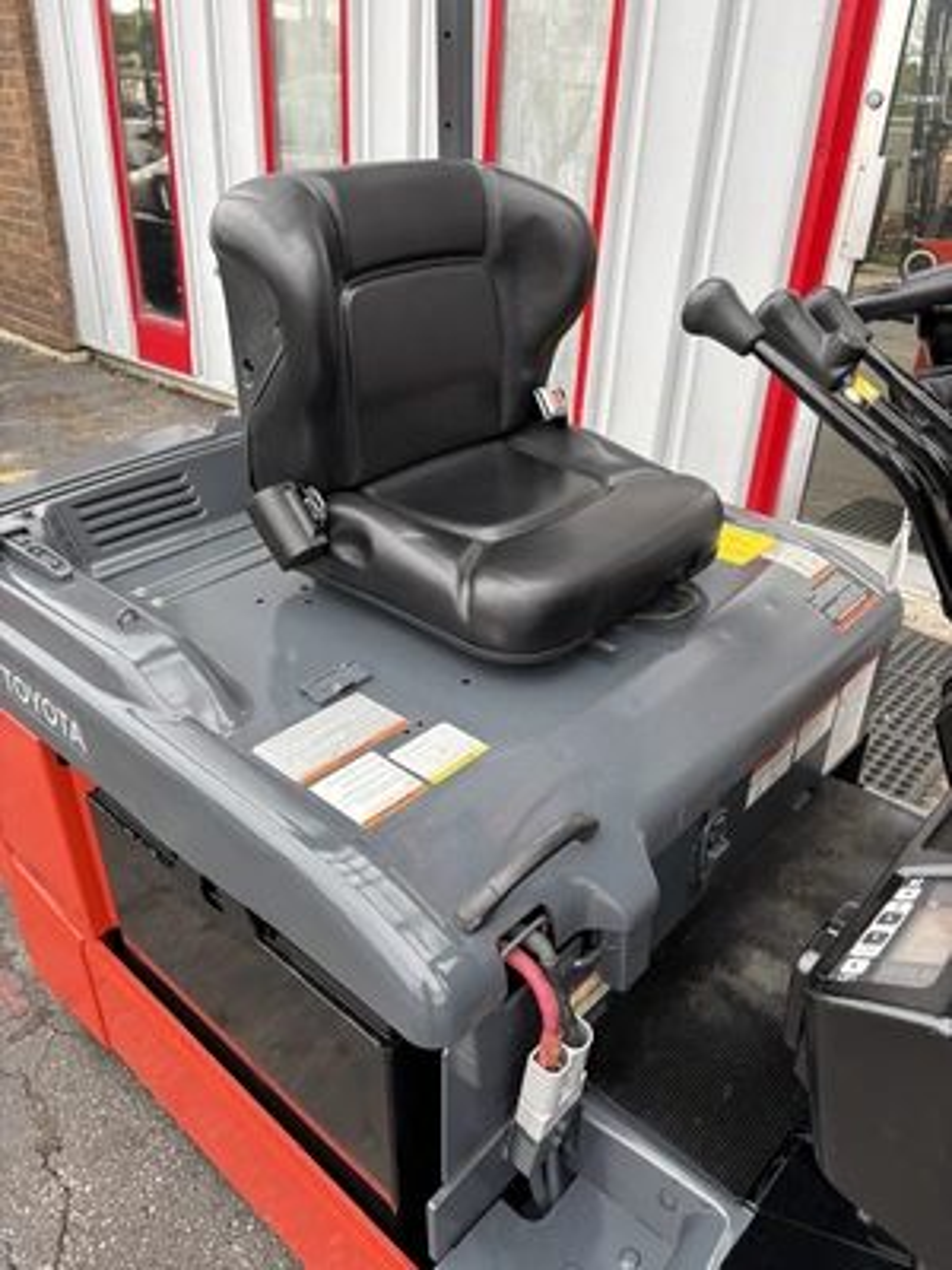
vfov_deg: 67.3
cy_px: 635
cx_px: 476
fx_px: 953
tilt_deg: -26.8
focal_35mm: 26
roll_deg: -3.4
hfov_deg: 53.1
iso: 40
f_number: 1.6
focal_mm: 5.96
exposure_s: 1/189
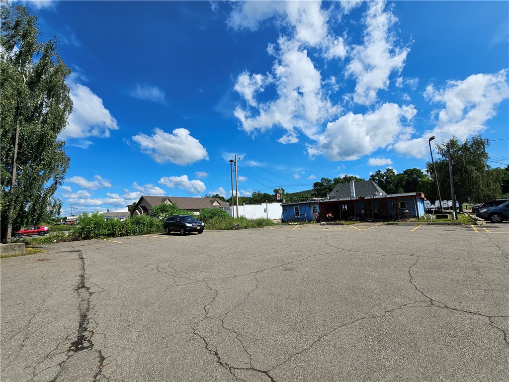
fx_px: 191
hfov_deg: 106.2
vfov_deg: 89.9
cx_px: 254
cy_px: 191
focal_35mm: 13
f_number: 2.2
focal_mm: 2.2
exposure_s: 1/4302
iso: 50
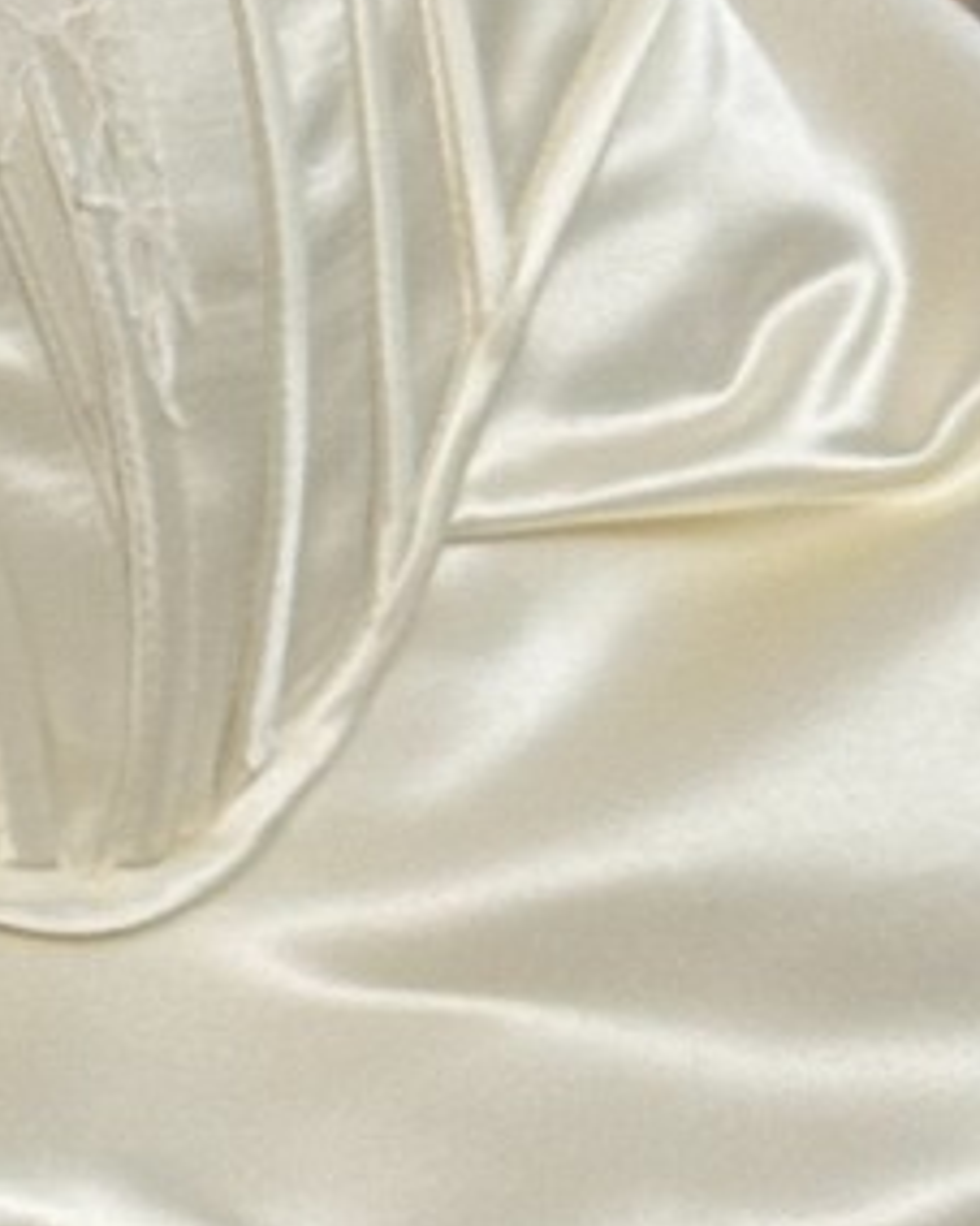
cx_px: -911
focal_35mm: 264
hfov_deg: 5.7
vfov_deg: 7.1
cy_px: -1036
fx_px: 9577
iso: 100
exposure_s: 1/66
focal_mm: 6.76
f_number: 1.78
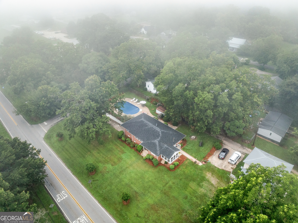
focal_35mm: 24
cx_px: 149
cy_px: 112
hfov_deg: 71.6
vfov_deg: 56.8
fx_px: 207
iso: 160
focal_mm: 12.29
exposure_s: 1/15
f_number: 2.8
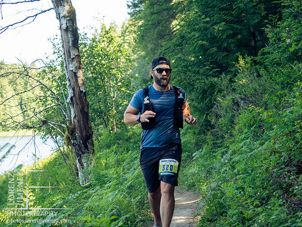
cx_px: 151
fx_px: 698
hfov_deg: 24.4
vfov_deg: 18.4
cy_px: 114
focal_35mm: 80
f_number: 2.8
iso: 2500
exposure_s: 1/1000
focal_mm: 40
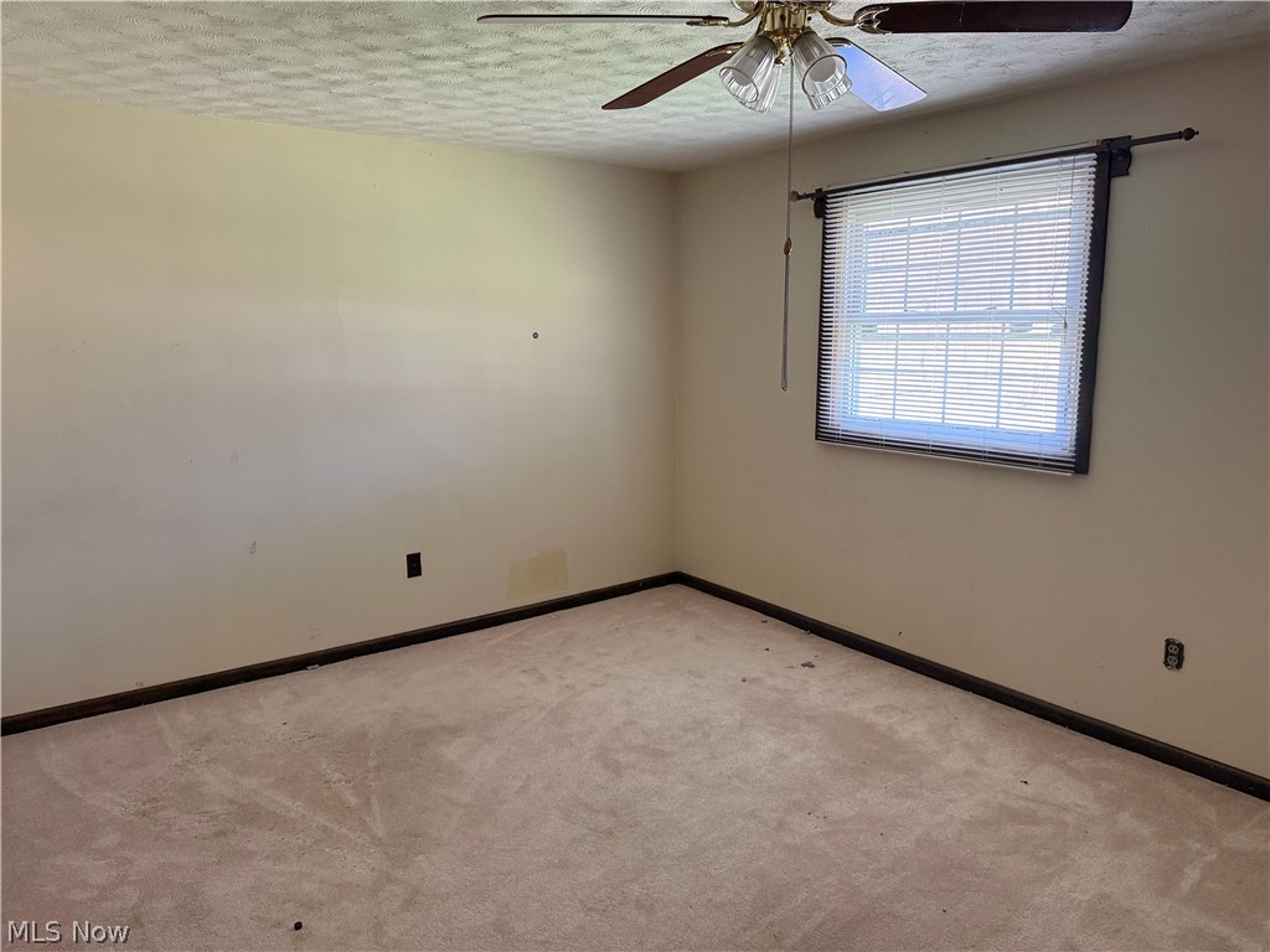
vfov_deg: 56.8
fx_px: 881
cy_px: 476
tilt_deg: -9.5
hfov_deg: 71.6
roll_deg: +0.8
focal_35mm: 24
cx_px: 635
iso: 250
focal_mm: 6.76
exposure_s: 1/60
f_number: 1.78
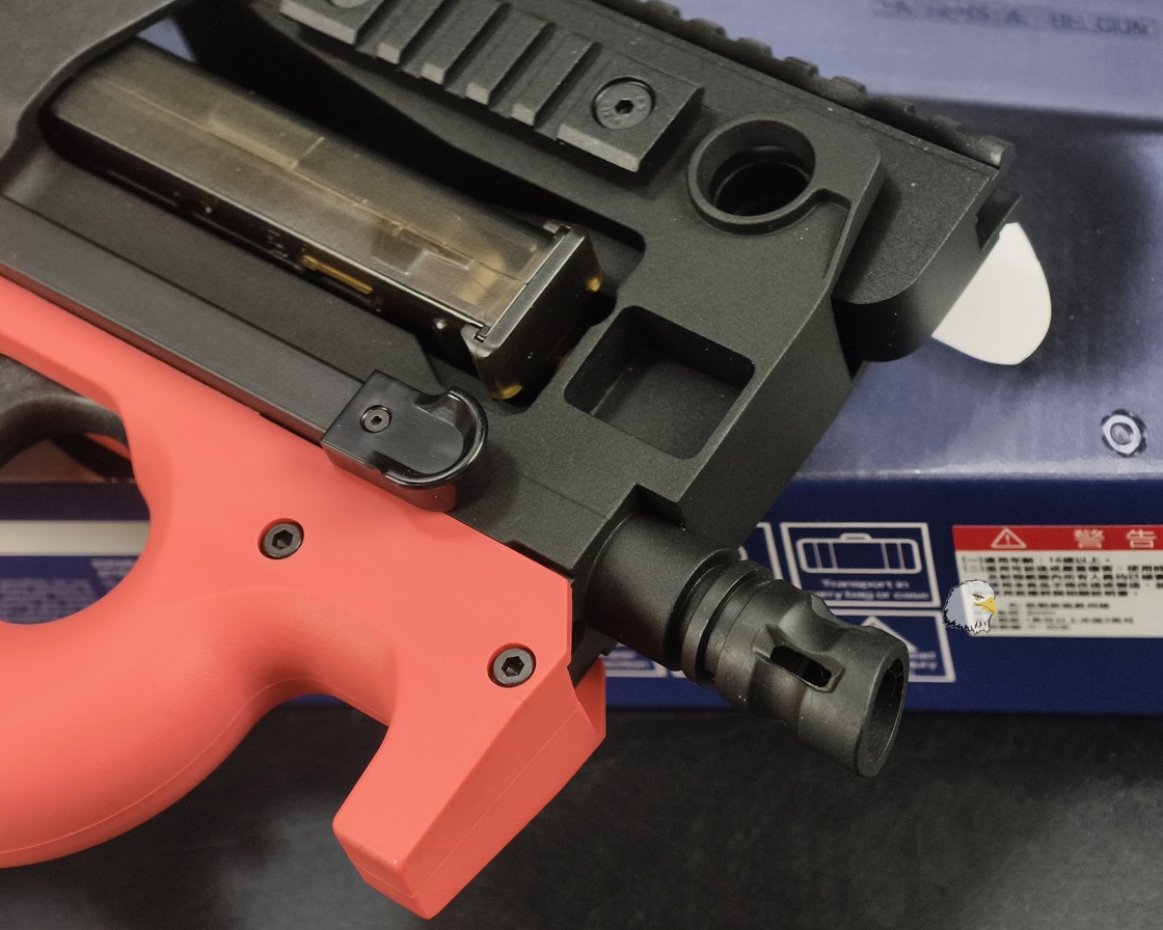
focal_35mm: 89
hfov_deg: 21.5
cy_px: 467
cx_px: 601
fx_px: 3063
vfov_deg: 17.3
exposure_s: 1/30
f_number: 2.67
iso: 1168
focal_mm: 22.48
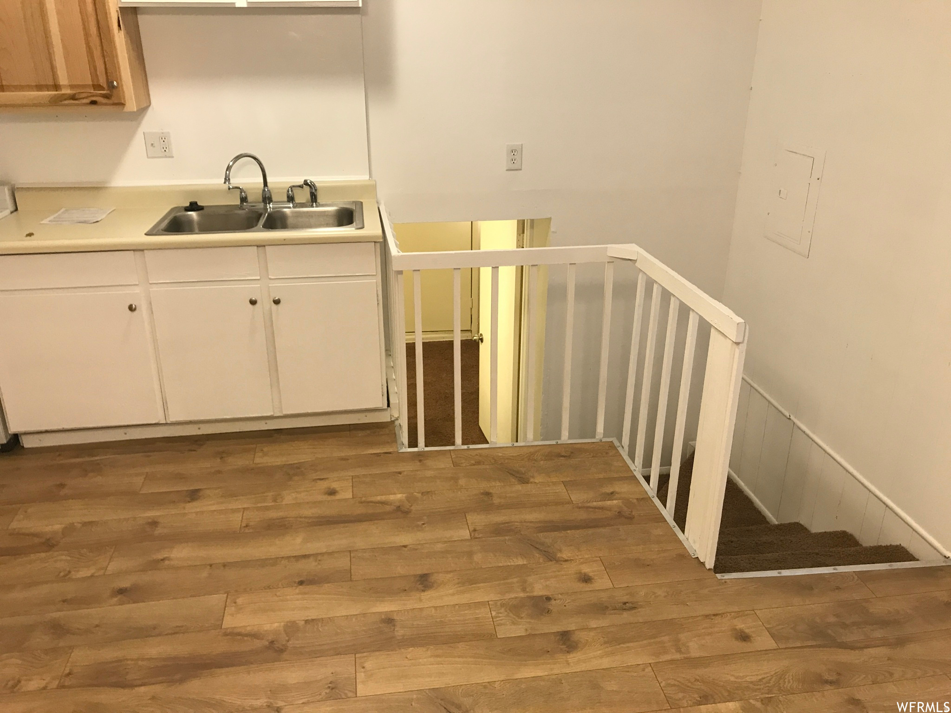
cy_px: 356
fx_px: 769
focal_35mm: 28
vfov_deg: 49.7
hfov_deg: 63.4
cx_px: 476
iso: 40
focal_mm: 3.99
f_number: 1.8
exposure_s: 1/24
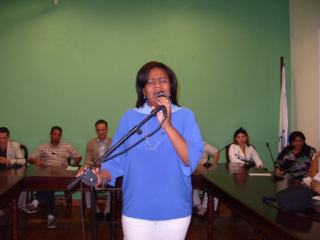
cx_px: 160
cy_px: 120
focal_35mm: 35
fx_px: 324
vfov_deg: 40.7
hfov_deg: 52.6
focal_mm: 7.8
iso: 100
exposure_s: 1/45
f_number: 2.8
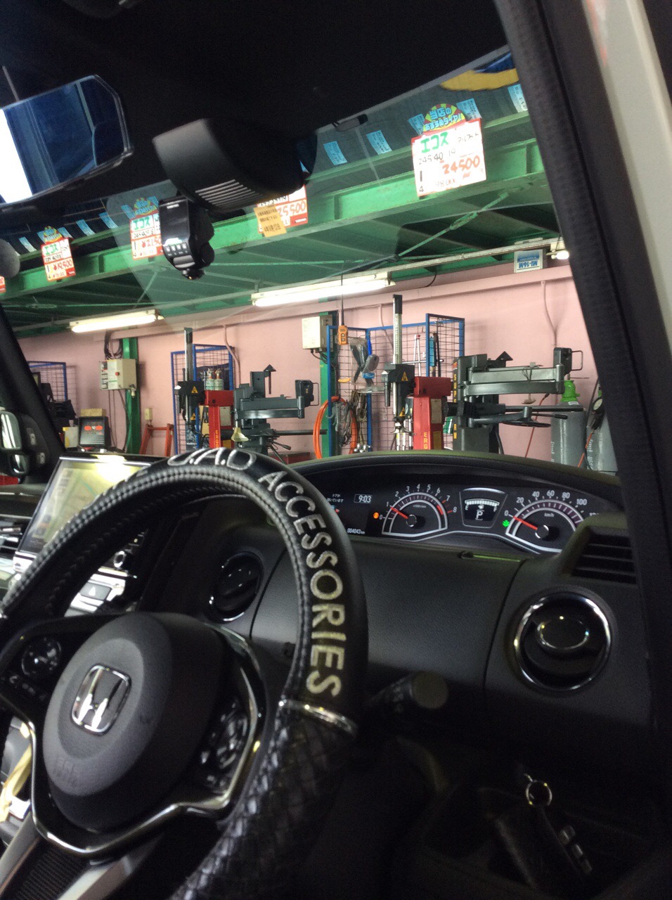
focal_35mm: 32
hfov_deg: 44.1
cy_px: 450
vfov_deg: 56.9
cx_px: 336
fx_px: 831
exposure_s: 1/24
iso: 64
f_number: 2.4
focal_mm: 3.3
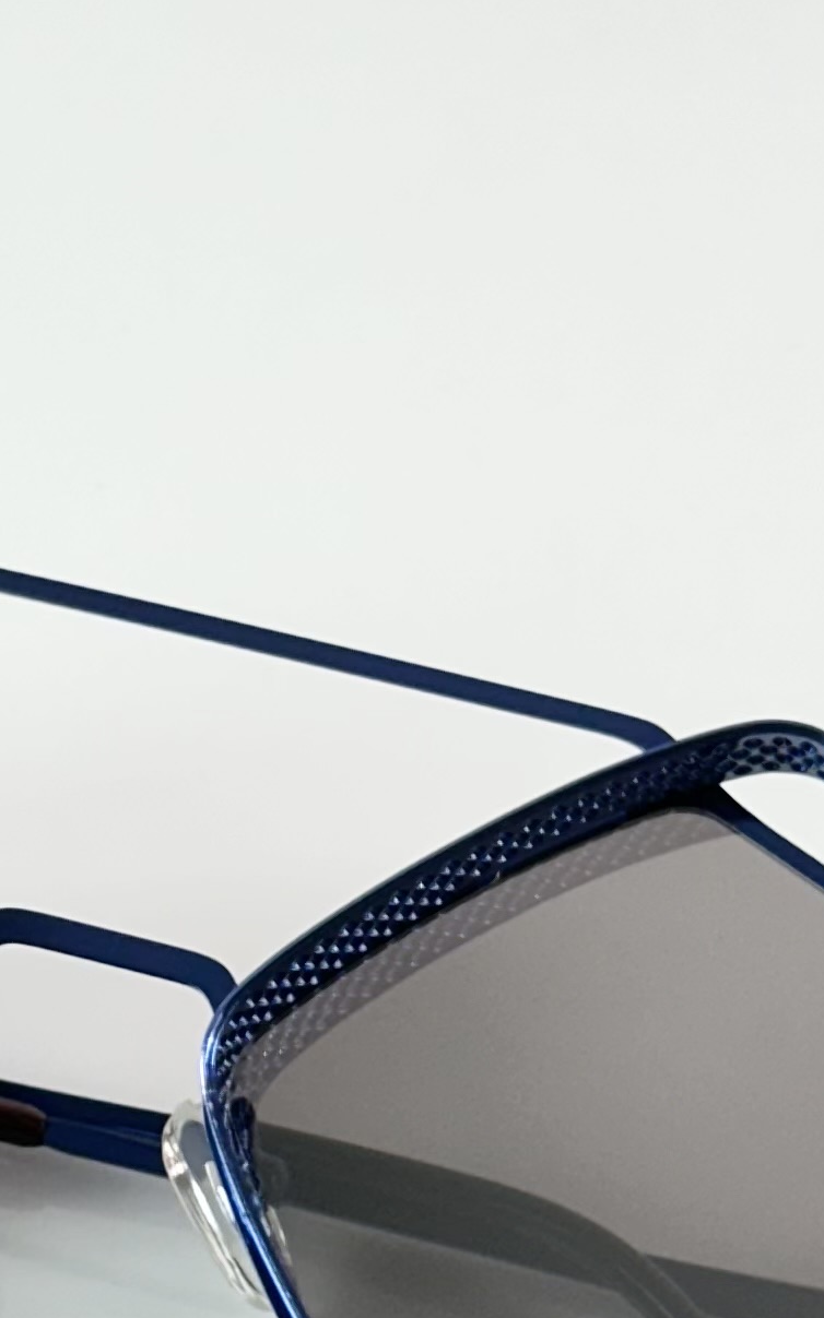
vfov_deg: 12.3
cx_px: 114
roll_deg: +1.9
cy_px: 937
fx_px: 6110
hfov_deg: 7.7
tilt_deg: -40.8
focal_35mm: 170
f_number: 1.78
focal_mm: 6.86
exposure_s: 1/100
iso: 64
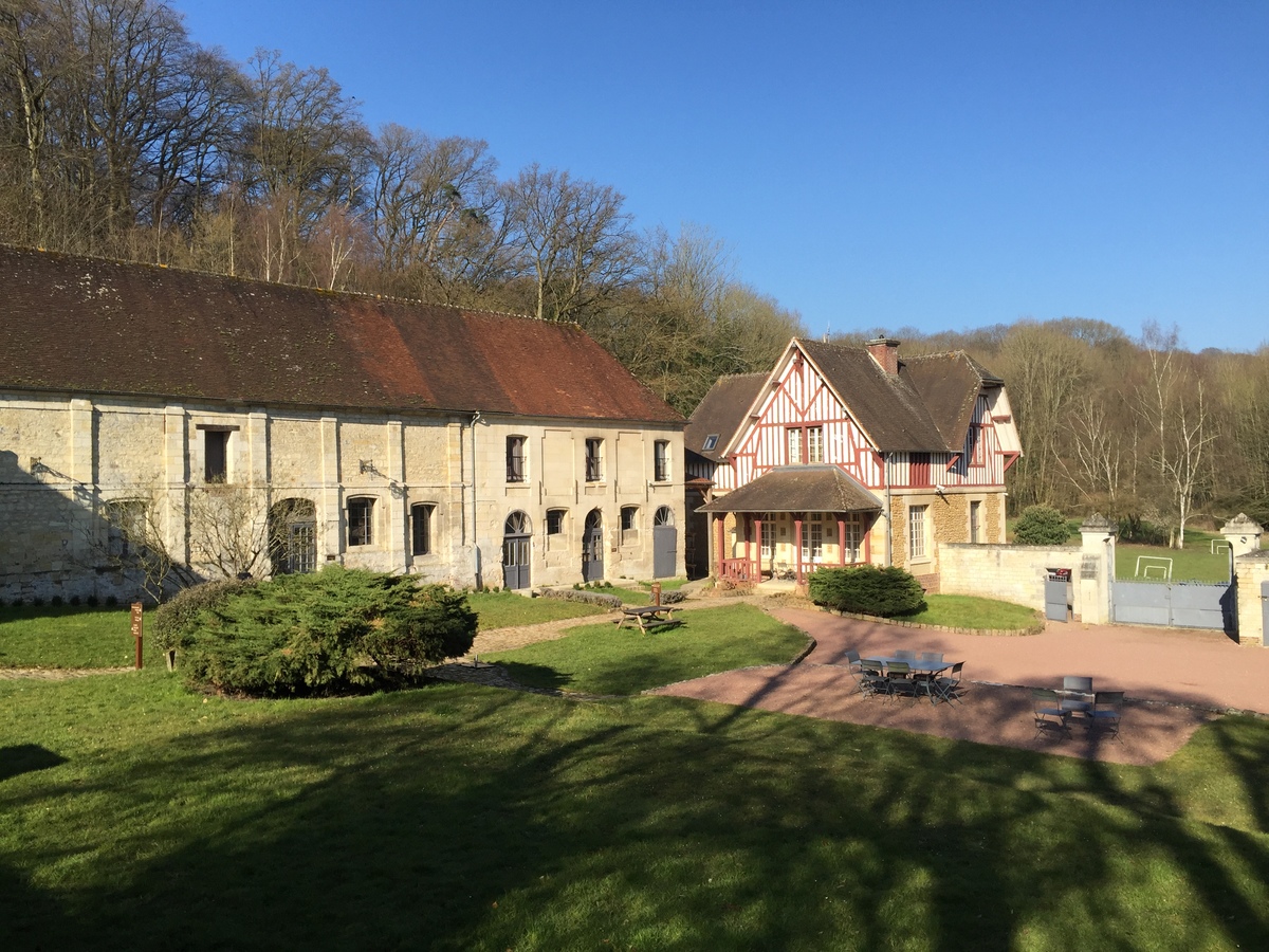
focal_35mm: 29
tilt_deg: +1.3
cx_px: 634
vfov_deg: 48.2
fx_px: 1063
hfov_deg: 61.7
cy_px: 476
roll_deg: +1.4
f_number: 2.2
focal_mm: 4.15
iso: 32
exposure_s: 1/1522
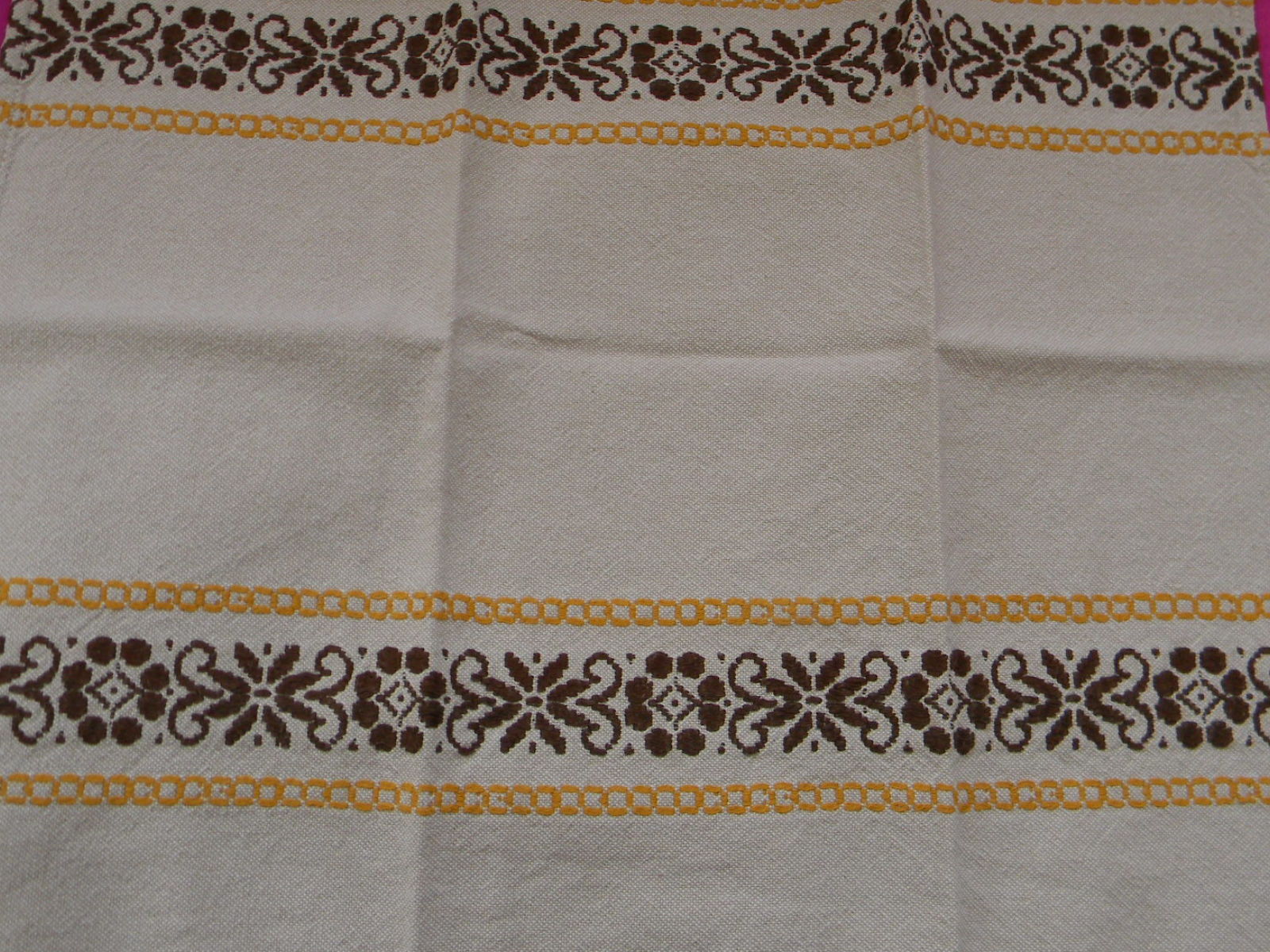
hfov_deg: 63.4
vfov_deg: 49.7
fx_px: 1027
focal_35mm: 28
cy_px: 476
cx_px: 635
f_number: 3.5
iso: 80
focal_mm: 5
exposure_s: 1/175
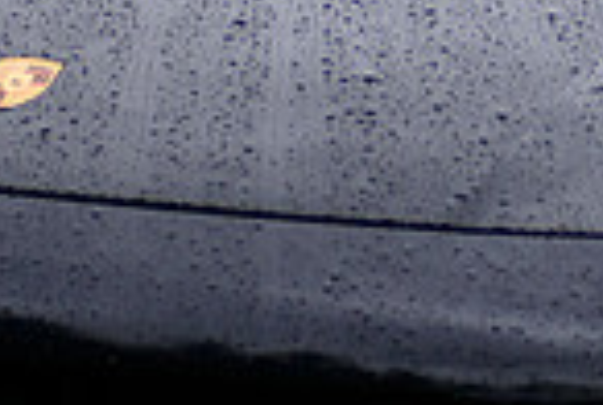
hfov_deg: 9.5
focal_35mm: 216
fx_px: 3625
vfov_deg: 6.3
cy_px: -318
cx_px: 453
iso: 500
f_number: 3.2
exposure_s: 1/640
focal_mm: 50
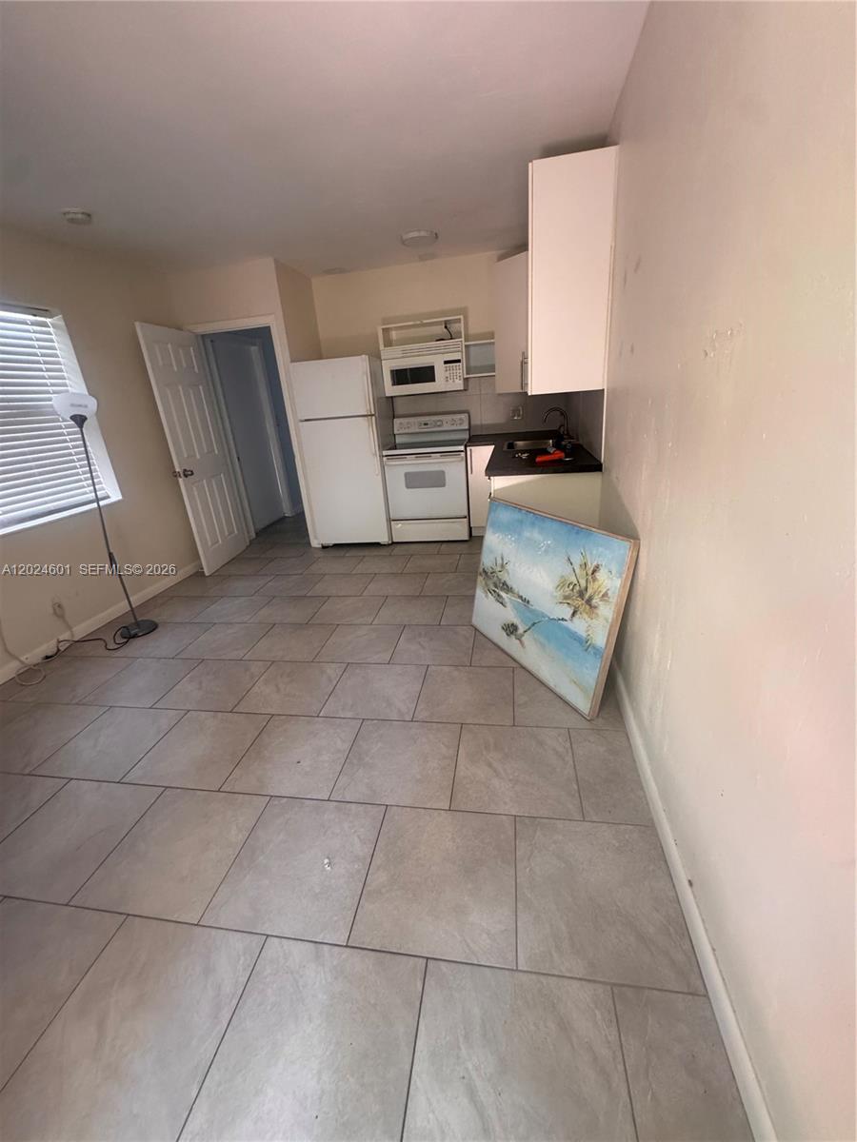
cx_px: 428
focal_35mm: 14
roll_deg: +5.9
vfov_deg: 102.1
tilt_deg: -21.4
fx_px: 462
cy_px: 571
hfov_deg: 85.7
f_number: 2.2
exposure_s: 1/99
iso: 320
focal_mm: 2.22
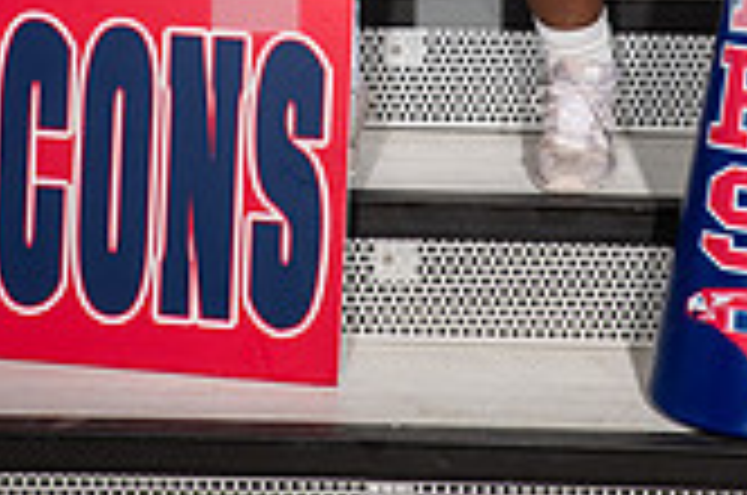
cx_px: 374
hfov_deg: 12.6
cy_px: -418
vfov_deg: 8.1
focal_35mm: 163
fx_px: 3376
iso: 200
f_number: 7.1
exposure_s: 1/320
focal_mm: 60
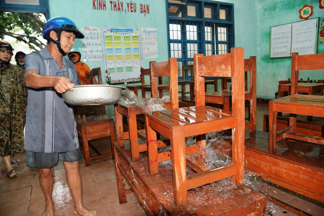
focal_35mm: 24
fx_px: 216
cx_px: 162
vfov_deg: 53.1
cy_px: 108
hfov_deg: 73.7
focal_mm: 24
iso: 1600
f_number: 5.6
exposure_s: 1/60
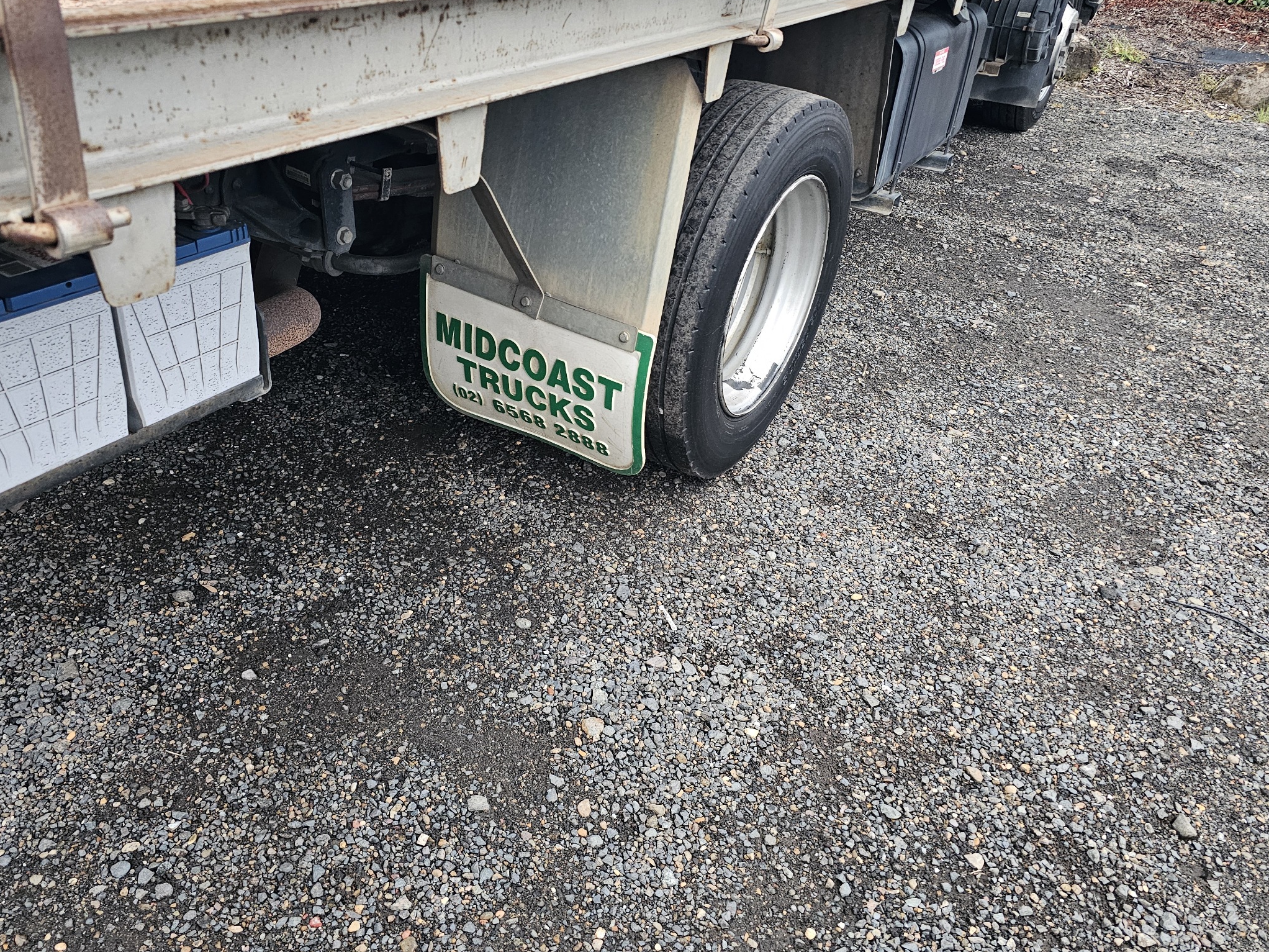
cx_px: 582
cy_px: 420
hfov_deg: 65.2
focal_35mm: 27
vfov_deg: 51.2
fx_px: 990
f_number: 1.7
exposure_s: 1/100
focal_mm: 6.3
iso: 640
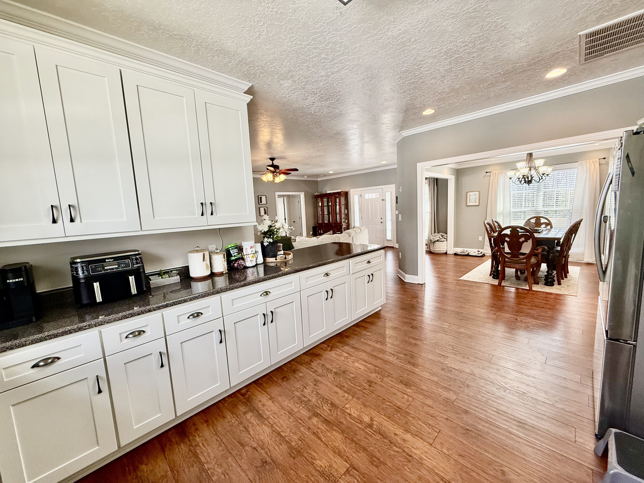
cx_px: 322
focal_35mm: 14
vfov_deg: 85.7
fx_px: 260
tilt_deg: -7.4
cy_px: 242
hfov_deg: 102.1
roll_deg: +3.1
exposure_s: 1/120
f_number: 2.2
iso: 250
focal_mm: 2.22
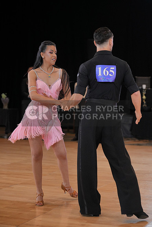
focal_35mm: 85
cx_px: 76
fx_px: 538
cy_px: 114
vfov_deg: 23.9
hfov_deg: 16.1
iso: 2000
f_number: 3.5
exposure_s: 1/500
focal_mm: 85
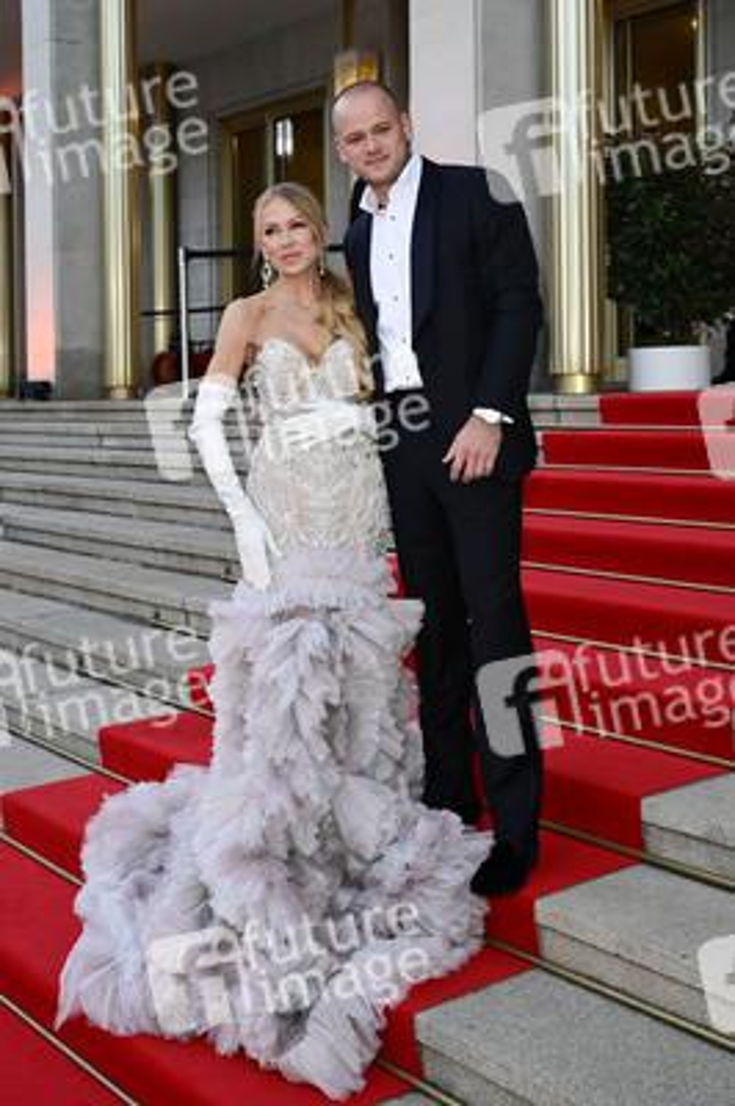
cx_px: 368
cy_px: 553
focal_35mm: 36
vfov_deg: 53.2
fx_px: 1104
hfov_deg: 36.8
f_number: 5.6
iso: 3200
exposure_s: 1/200
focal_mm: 36
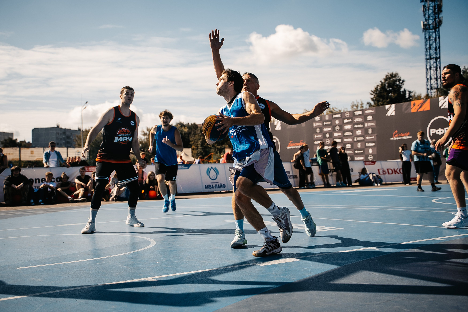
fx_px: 572
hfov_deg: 44.5
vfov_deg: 30.5
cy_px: 156
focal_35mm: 44
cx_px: 234
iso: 100
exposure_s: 1/1600
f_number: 3.5
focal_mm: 44
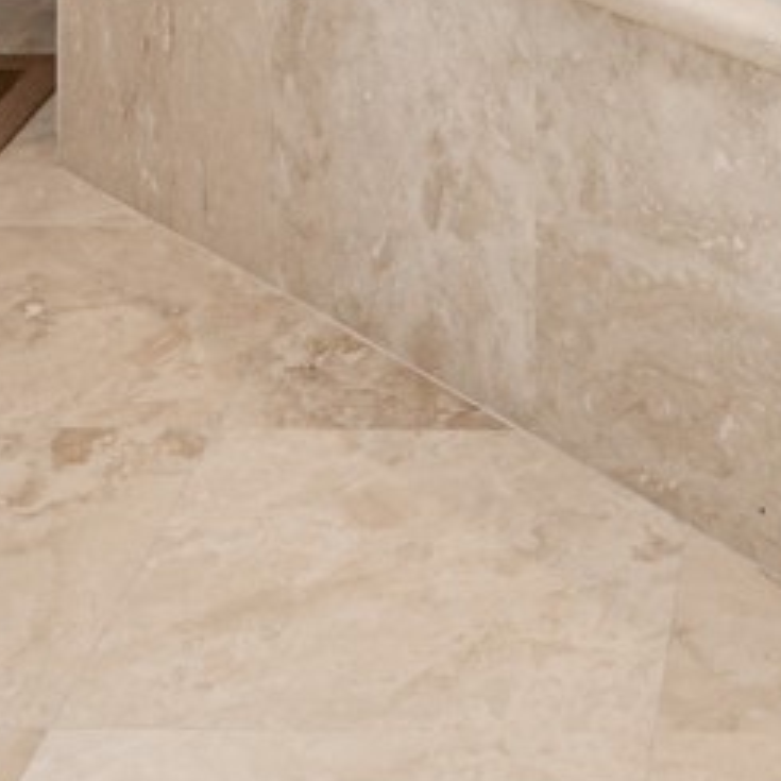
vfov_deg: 15.0
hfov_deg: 17.8
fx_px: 2399
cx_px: 867
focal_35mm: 94
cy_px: -794
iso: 100
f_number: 8
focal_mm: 16
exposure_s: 1/40
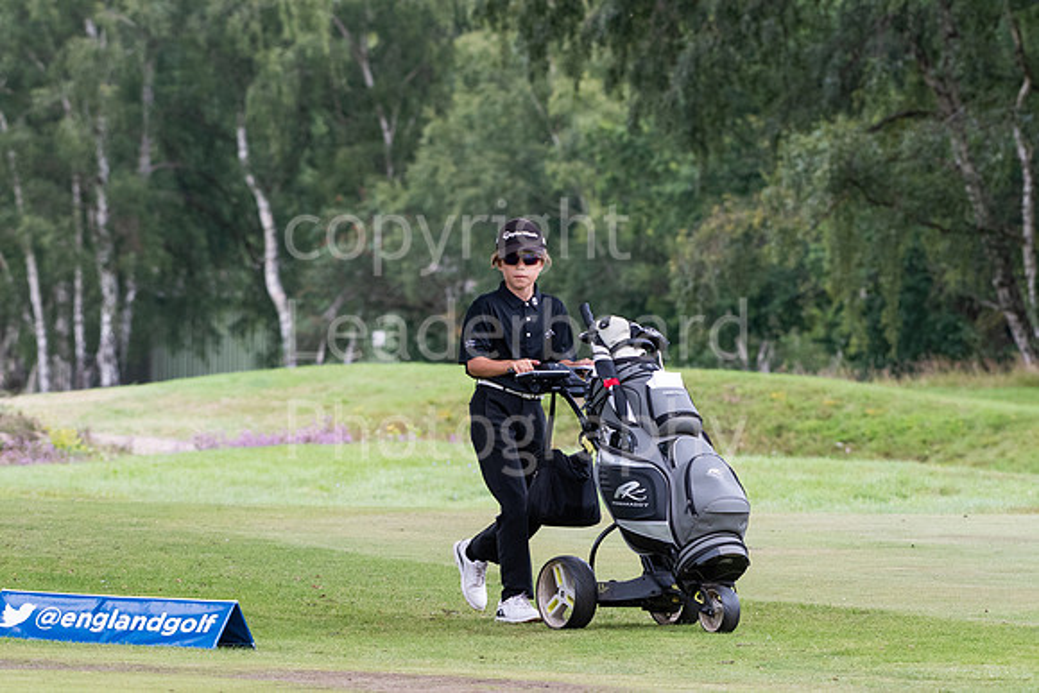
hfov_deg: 6.9
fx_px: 8660
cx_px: 520
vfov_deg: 4.6
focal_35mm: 300
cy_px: 346
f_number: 6.3
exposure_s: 1/640
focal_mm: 200
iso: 1600
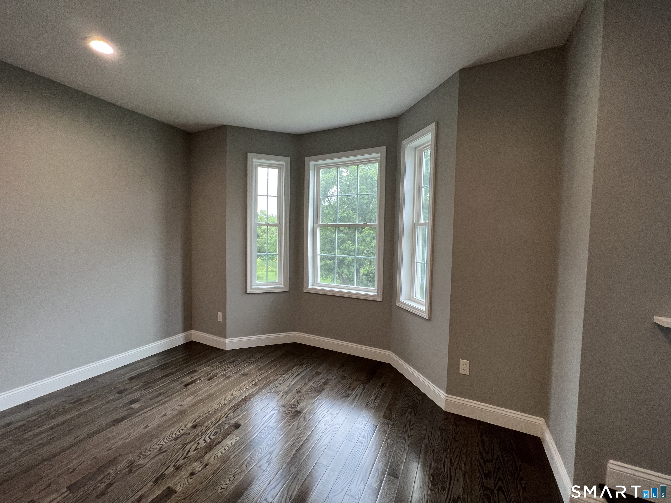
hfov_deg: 106.2
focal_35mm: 13
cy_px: 252
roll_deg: -0.1
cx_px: 336
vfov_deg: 89.9
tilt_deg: -5.1
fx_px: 252
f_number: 1.8
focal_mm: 1.57
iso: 160
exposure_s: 1/100
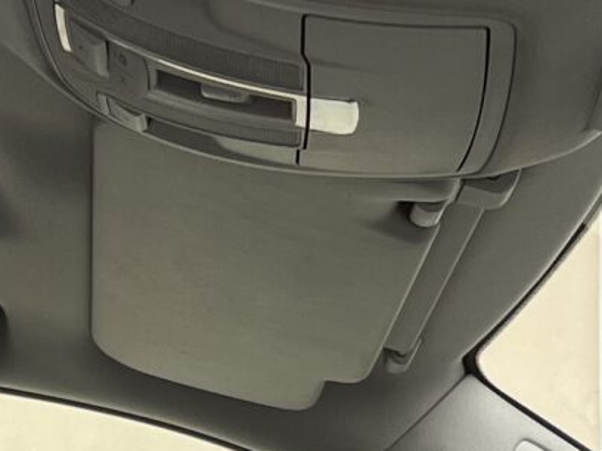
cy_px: 873
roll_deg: +0.7
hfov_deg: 12.1
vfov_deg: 8.7
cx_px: 239
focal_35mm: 163
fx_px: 2835
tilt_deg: +1.8
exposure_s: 1/1377
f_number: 1.5
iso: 50
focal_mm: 5.7
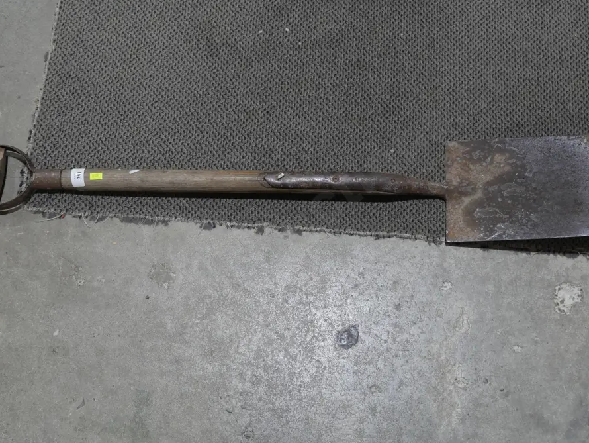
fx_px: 783
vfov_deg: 31.6
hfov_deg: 41.2
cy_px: 223
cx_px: 304
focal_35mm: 46
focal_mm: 20
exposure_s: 1/60
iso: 250
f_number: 4.4
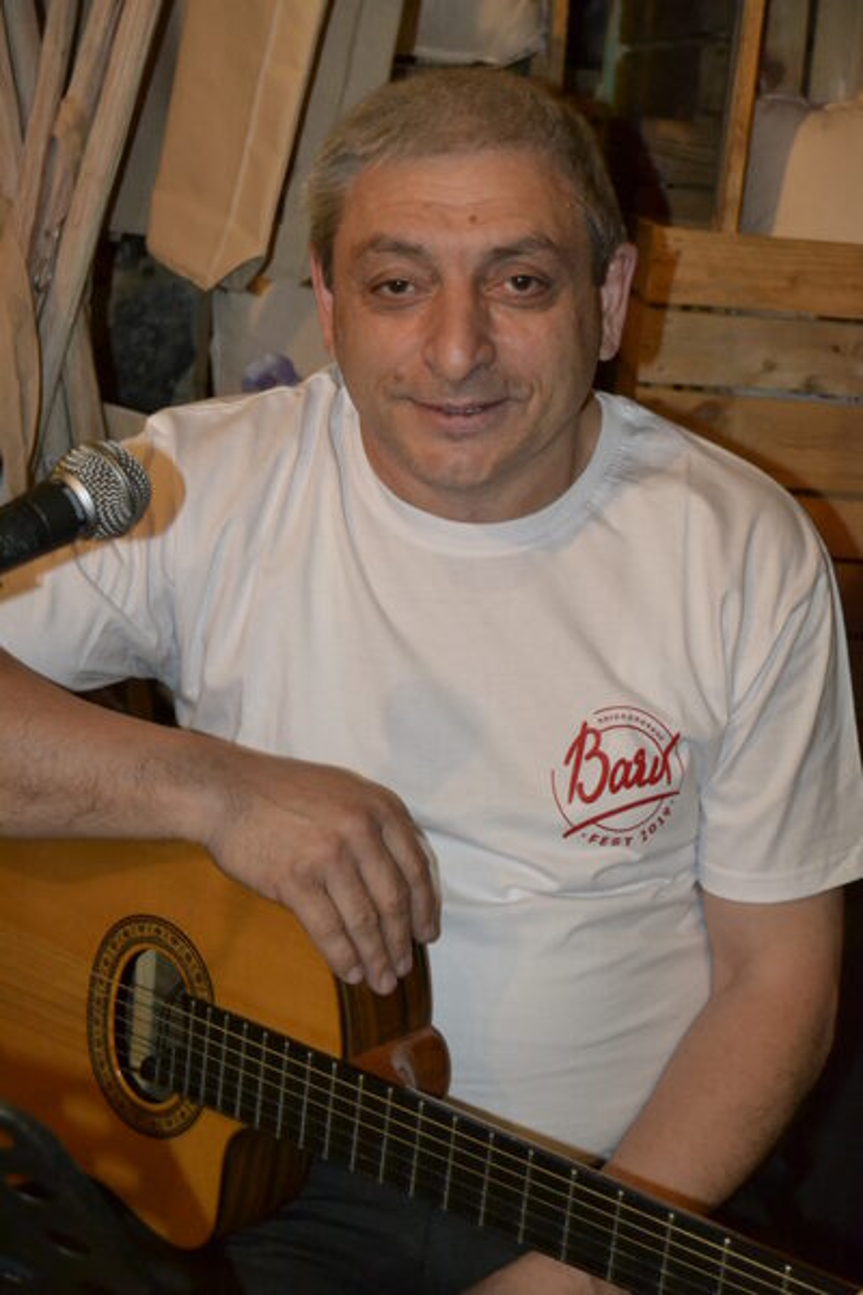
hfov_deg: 22.6
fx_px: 2157
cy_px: 648
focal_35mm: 60
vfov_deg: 33.4
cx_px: 432
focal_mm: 40
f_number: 4.8
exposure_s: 1/60
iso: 3200
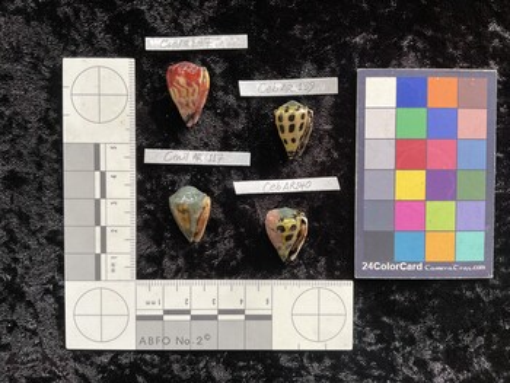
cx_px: 255
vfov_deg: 48.3
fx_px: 428
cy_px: 192
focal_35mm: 29
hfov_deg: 61.6
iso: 100
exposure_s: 1/60
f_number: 1.8
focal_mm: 3
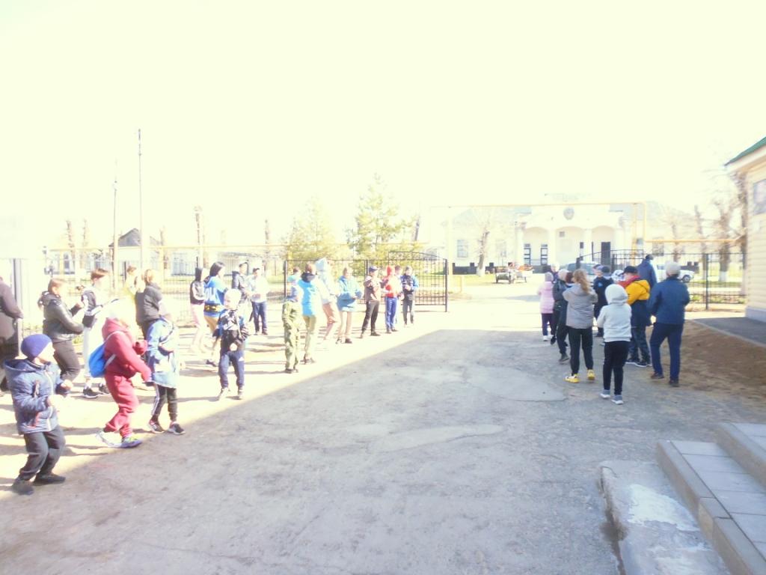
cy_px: 288
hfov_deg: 71.6
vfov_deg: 56.8
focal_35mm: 24
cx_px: 383
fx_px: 531
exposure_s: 1/320
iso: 200
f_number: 2.8
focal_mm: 4.3
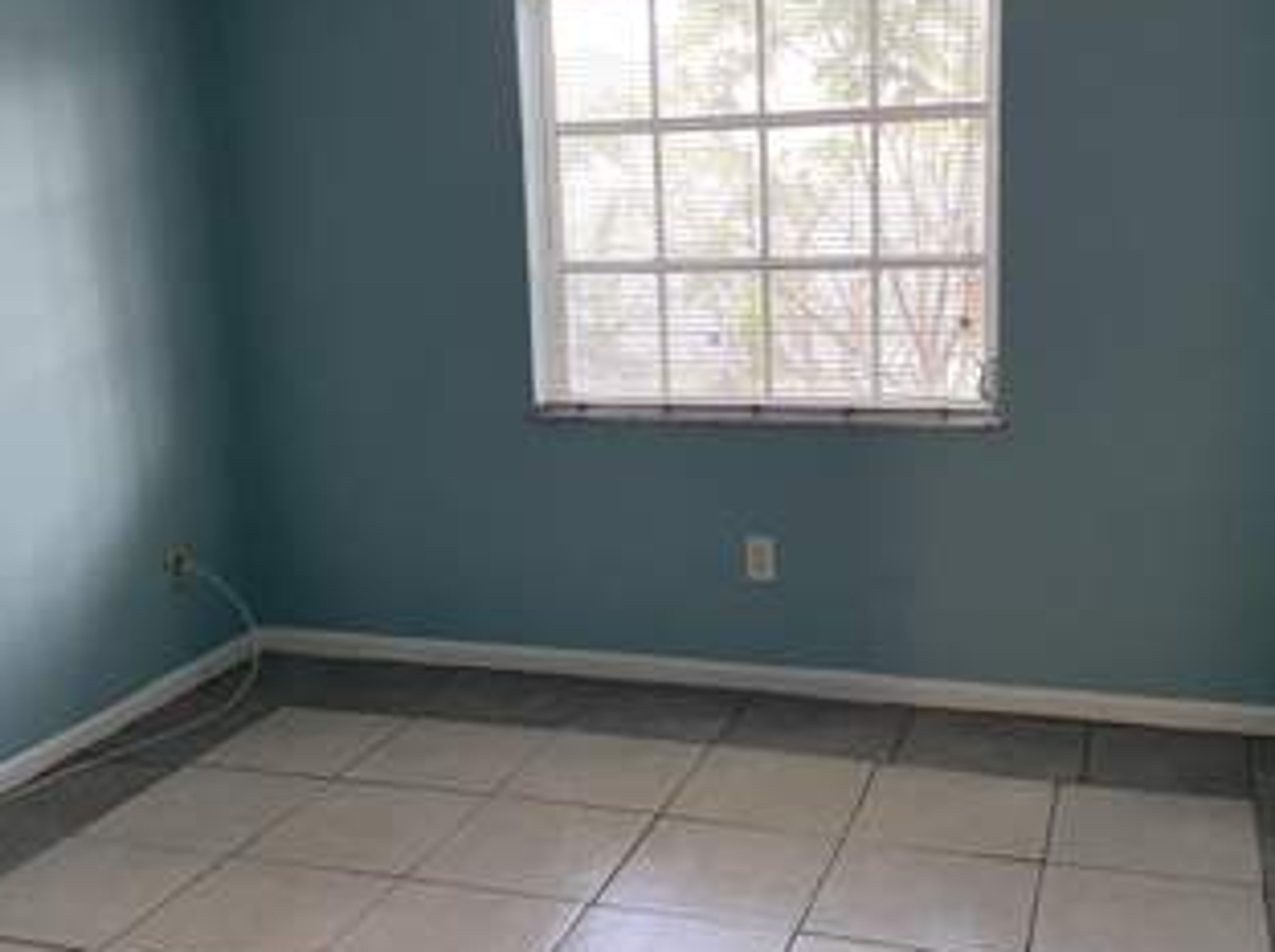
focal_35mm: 40
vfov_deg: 35.8
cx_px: 654
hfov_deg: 46.9
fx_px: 1471
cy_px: 427
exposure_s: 1/60
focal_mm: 4.2
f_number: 1.6
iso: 320
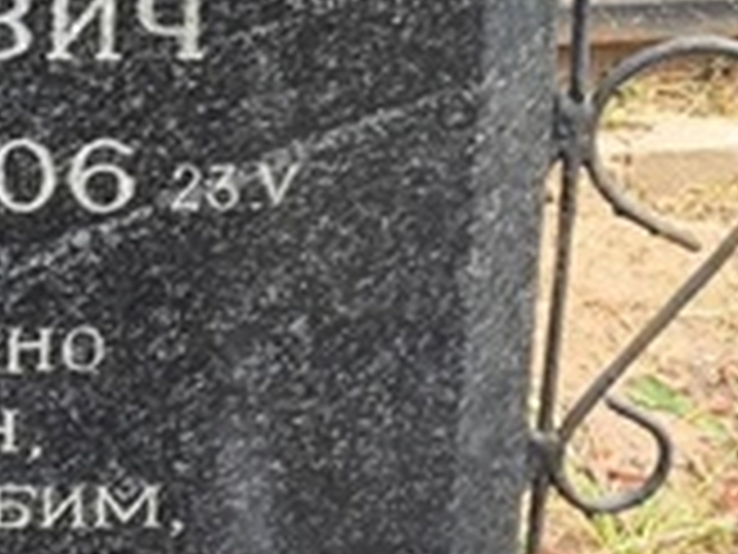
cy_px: 72
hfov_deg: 8.0
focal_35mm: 244
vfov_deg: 6.1
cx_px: -146
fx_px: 5202
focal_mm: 4.71
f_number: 1.7
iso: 64
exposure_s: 1/120
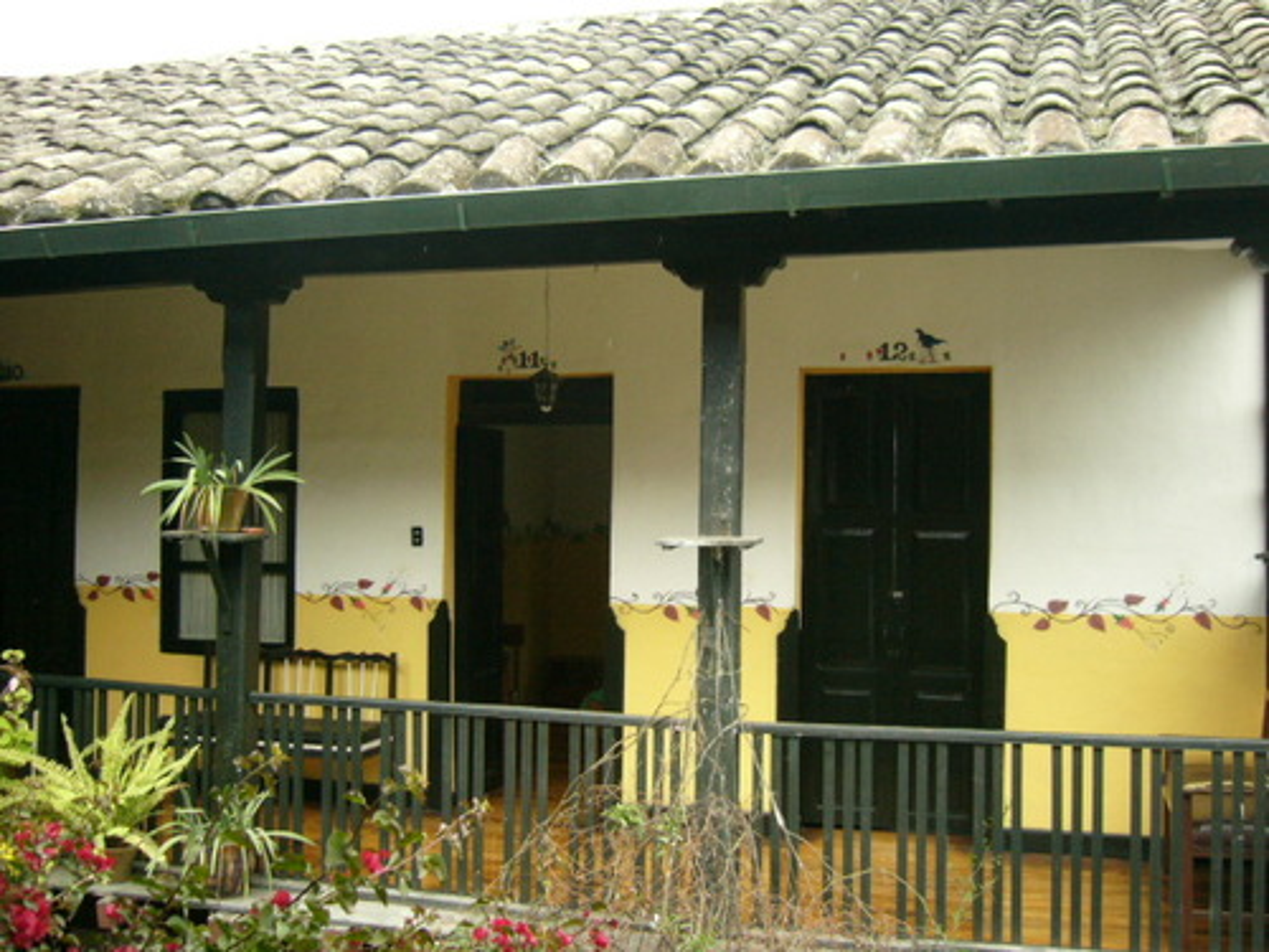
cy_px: 476
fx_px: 1283
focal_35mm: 35
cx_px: 634
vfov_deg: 40.7
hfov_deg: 52.6
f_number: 2.8
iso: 200
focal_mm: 5.8
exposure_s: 1/500
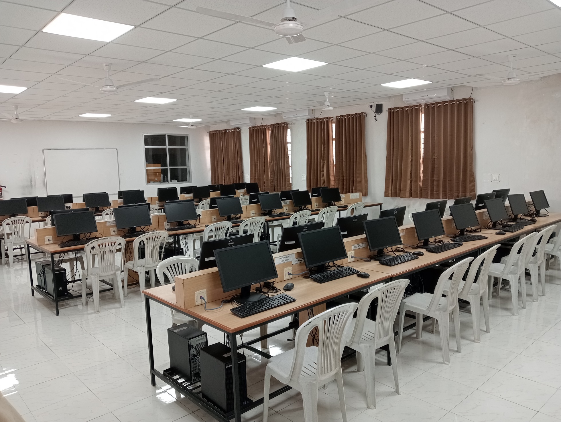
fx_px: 454
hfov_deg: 63.4
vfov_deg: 49.9
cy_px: 211
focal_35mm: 28
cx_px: 280
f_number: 1.8
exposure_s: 1/33.3
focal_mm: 4.04
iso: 347
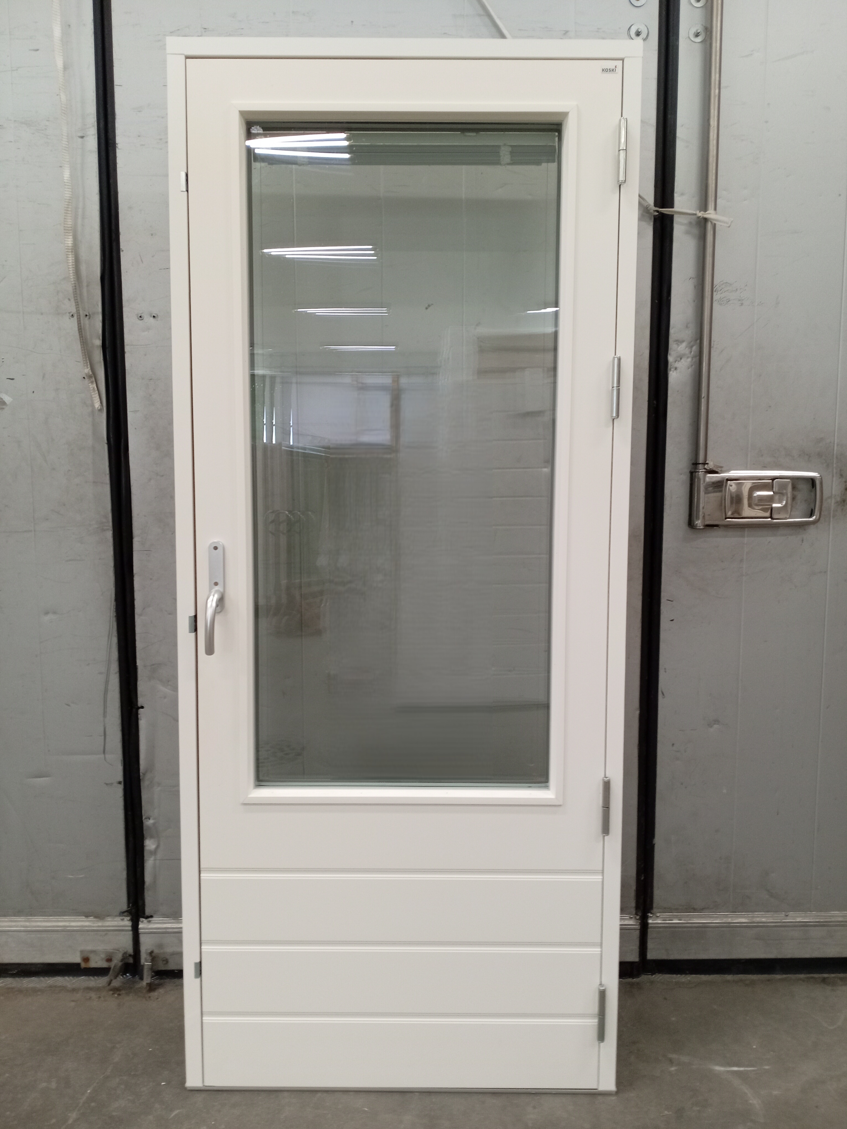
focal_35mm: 27
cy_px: 564
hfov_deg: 51.4
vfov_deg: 65.3
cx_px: 424
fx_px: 881
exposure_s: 1/25
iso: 860
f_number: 1.8
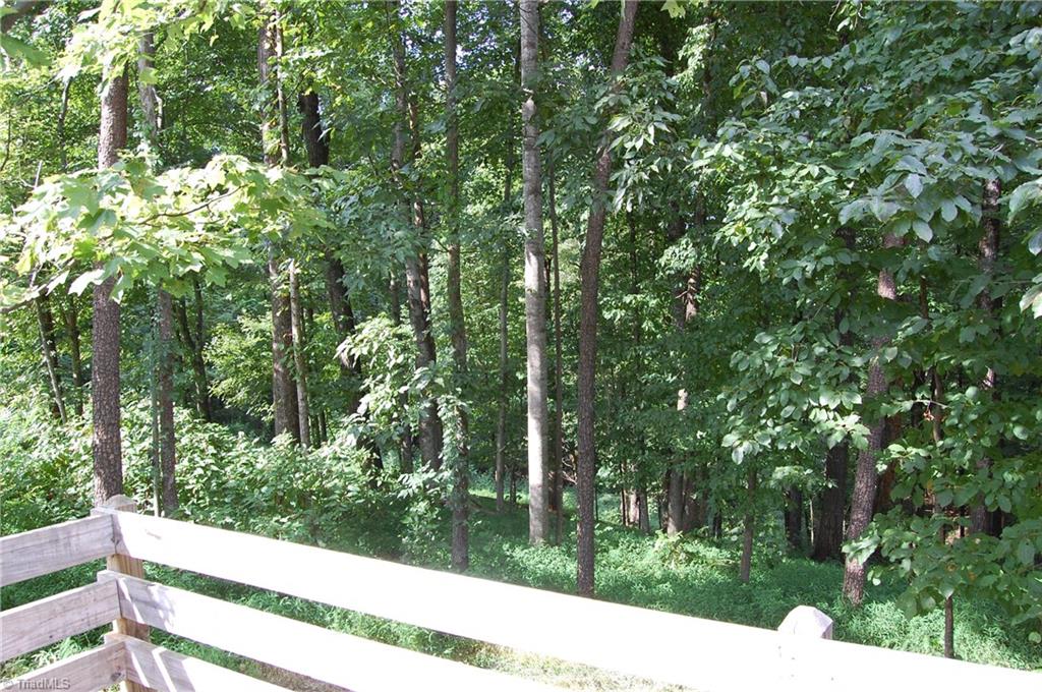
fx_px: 781
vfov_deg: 47.8
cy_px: 346
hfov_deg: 67.4
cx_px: 521
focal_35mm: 27
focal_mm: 18
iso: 400
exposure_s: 1/80
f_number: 8
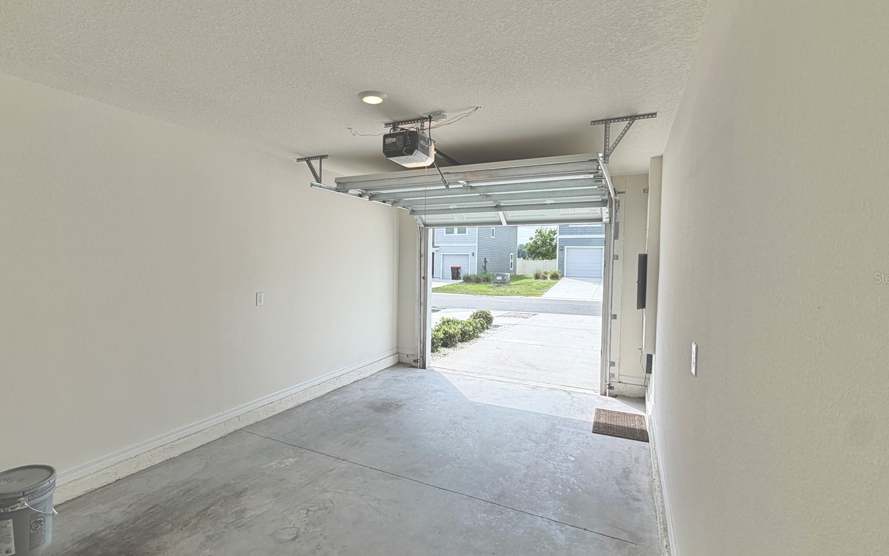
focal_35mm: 18
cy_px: 277
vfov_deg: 65.0
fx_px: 436
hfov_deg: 90.8
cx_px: 398
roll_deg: -0.6
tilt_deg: -2.8
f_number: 2.2
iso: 50
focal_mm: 2.22
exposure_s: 1/502
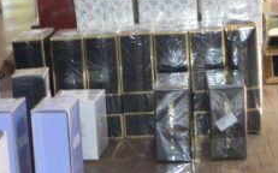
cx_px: -42
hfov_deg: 16.5
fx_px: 924
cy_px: 94
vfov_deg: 10.7
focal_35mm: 122
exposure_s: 1/125
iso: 360
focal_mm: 18
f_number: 4
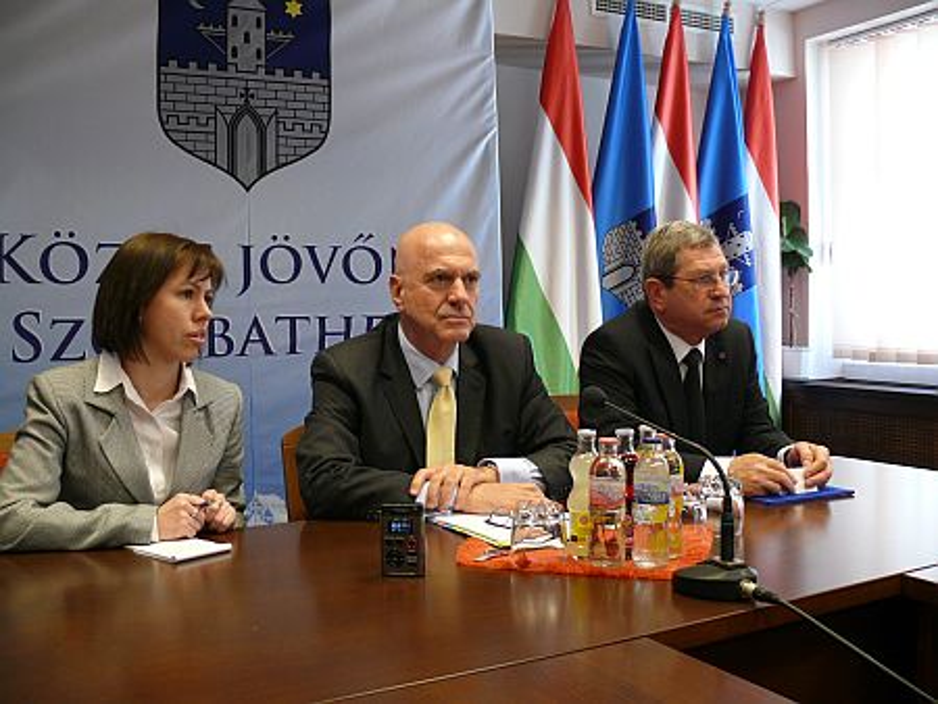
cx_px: 469
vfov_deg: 40.7
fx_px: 949
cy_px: 352
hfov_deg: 52.6
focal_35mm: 35
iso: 160
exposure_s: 1/30
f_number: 2.8
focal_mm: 7.4
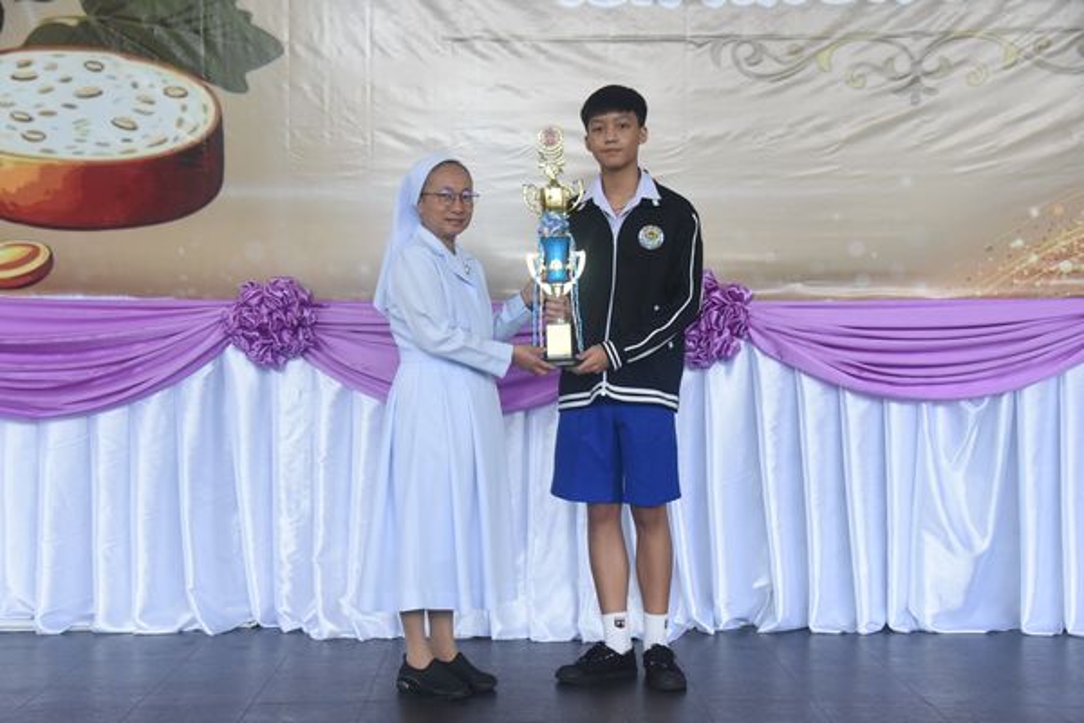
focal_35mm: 50
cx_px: 542
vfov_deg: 27.0
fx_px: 1505
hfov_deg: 39.6
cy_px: 362
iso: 2500
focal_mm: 50
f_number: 6.3
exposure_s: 1/125
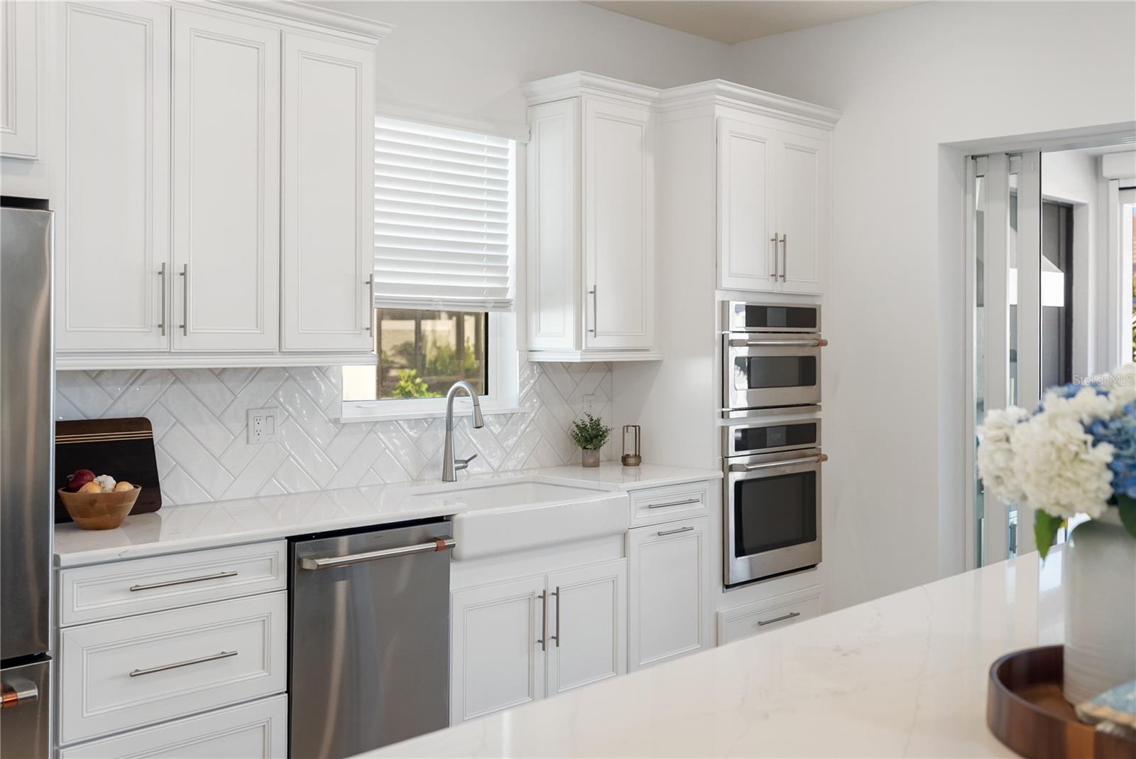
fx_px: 1105
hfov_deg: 54.4
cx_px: 568
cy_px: 380
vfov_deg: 37.9
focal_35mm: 35
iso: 160
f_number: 2.8
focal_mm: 35
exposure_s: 1/125
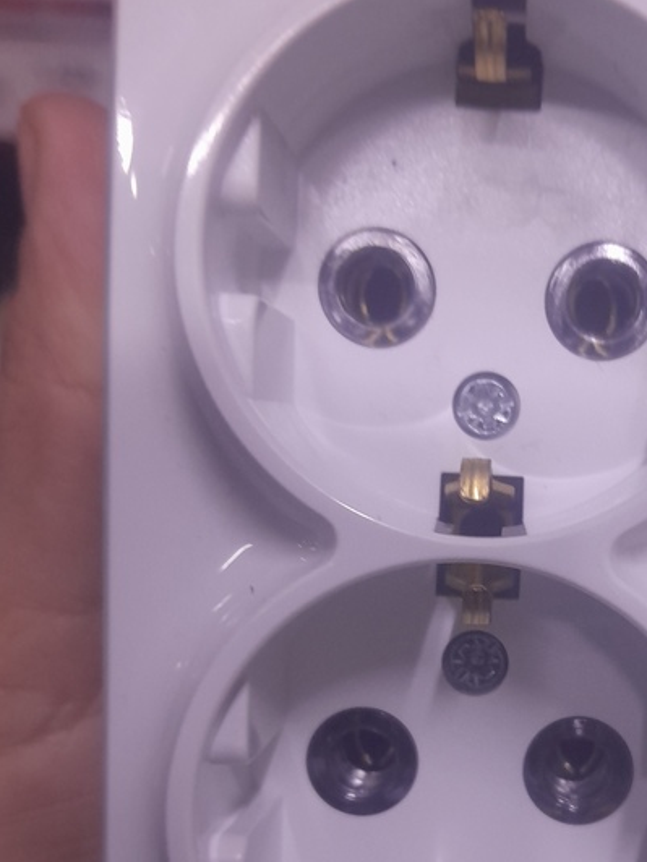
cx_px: 532
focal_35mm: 45
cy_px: 609
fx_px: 1121
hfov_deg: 31.2
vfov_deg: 41.2
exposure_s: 1/50
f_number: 1.8
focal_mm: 3.98
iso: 200
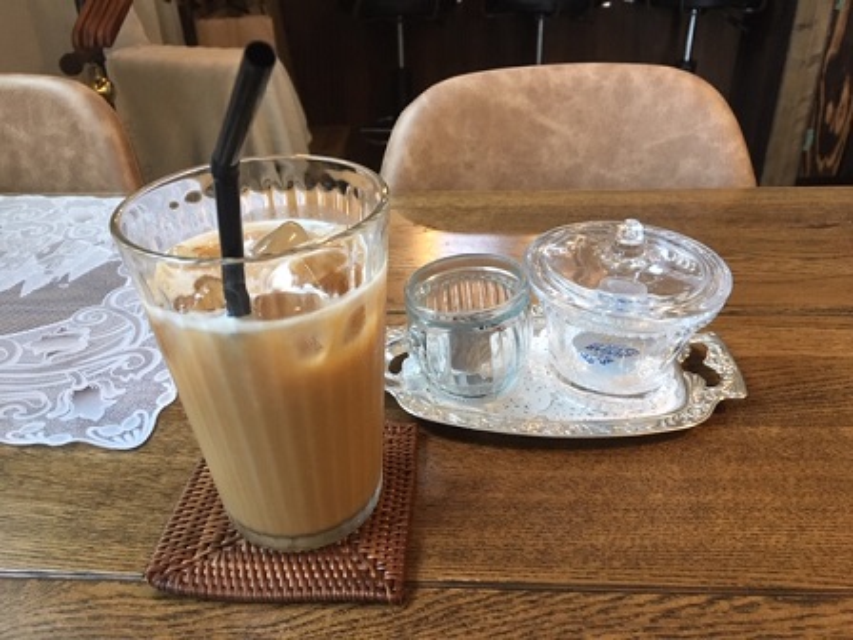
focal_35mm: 29
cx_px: 426
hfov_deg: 61.7
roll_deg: +1.4
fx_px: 715
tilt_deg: -31.2
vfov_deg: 48.2
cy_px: 320
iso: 100
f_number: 2.2
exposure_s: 1/30
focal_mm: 4.15
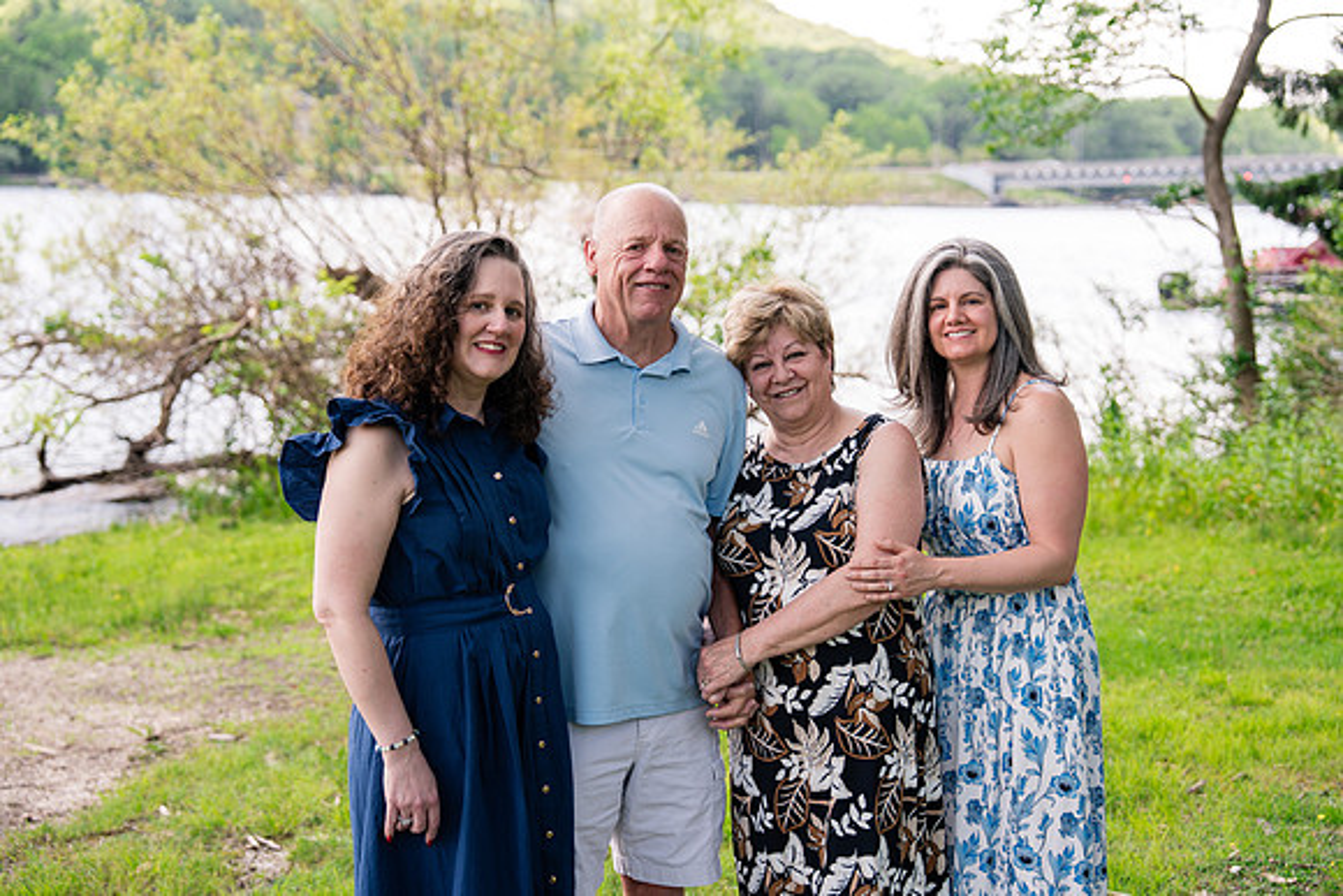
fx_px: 1862
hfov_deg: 39.7
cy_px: 448
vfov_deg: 27.1
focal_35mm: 50
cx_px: 672
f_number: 2.8
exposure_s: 1/250
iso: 100
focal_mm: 48
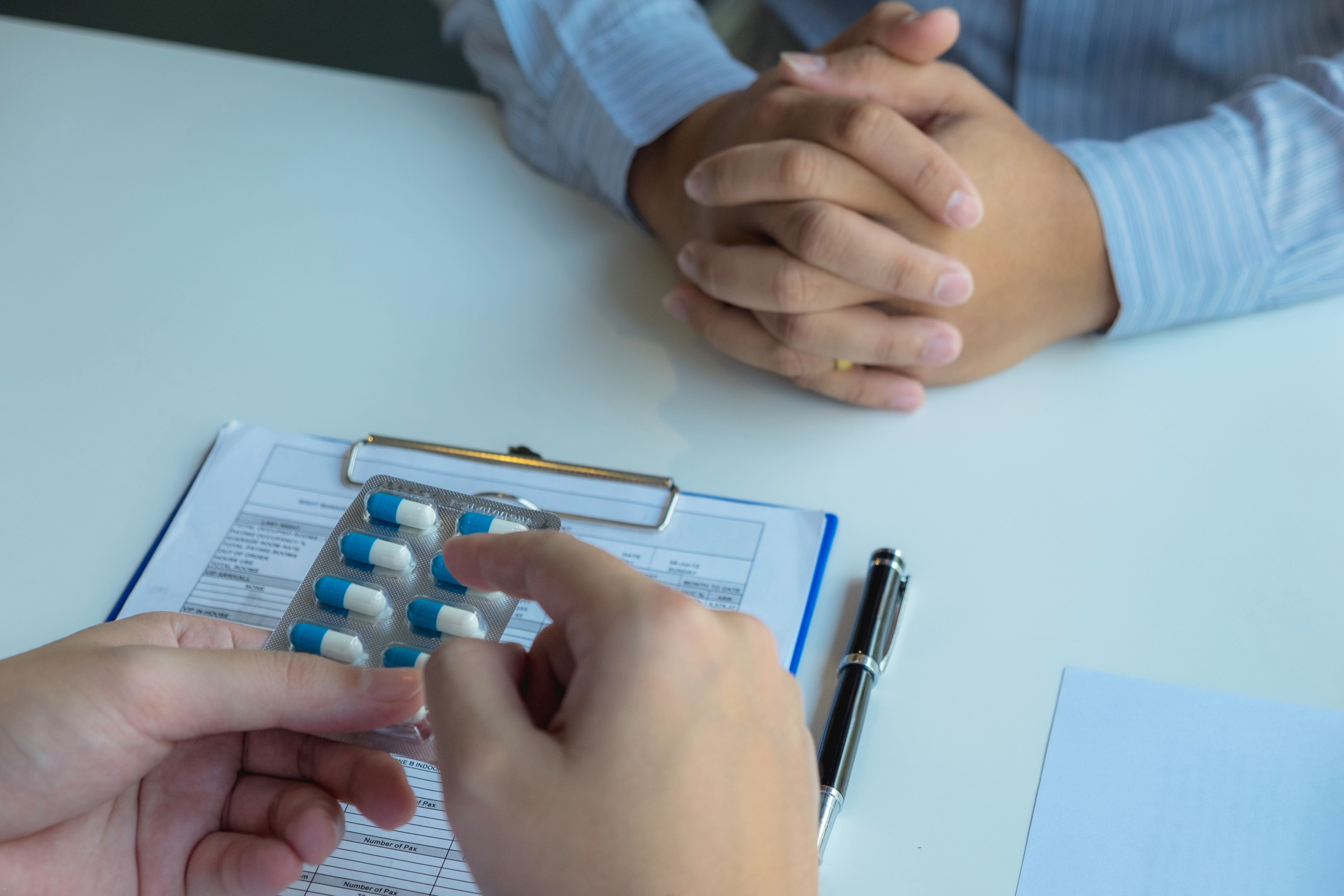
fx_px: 2277
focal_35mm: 61
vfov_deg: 22.3
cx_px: 672
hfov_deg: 32.9
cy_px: 448
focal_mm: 40.7
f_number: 4
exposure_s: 1/125
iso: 400
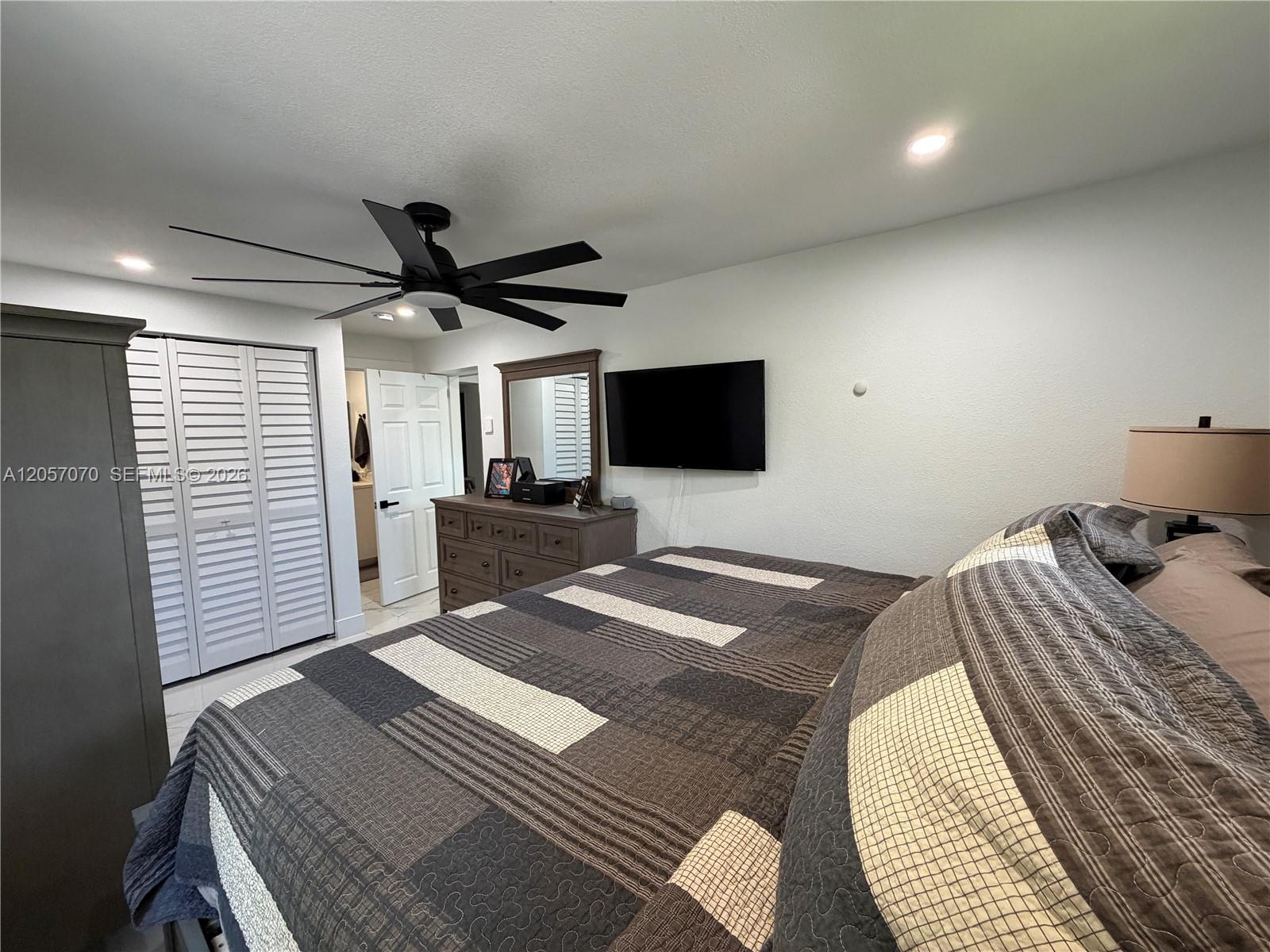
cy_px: 476
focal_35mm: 14
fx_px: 514
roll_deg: +0.3
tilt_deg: -5.2
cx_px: 635
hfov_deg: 102.1
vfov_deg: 85.7
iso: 320
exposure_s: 1/120
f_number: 2.2
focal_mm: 2.22
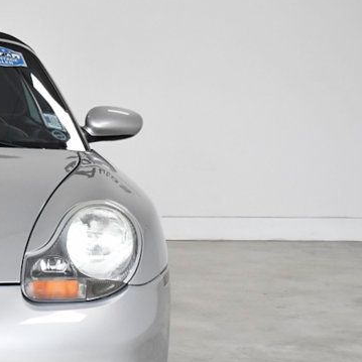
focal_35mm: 126
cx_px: -106
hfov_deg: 13.4
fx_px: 1491
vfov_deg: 13.8
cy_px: 178
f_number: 6.3
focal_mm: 35
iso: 2500
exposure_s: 1/1000
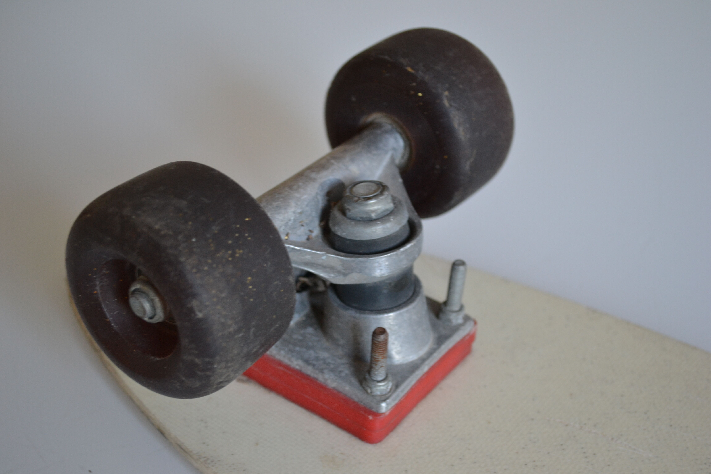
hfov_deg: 33.4
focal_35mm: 60
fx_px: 1185
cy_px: 237
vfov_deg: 22.6
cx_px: 356
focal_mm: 40
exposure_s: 1/15
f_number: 5.3
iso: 560
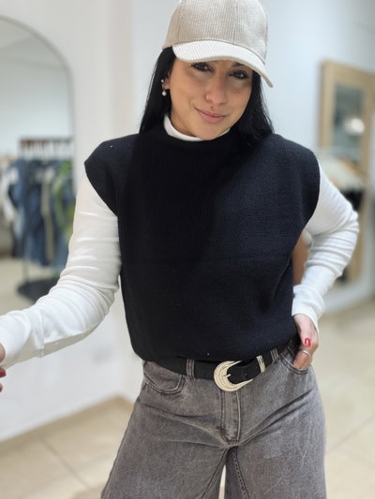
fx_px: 433
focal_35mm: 30
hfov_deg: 46.8
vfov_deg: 60.0
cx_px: 188
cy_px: 250
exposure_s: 1/50
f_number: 1.9
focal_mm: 2.71
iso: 80
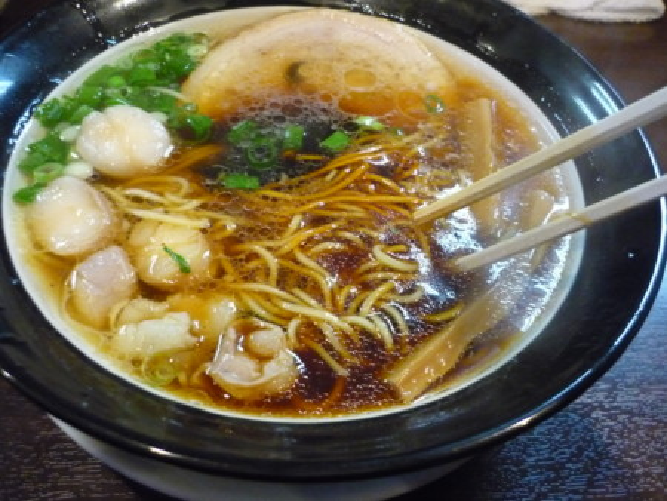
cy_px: 250
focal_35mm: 33
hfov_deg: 55.3
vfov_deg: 43.0
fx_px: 636
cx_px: 334
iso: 800
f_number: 2.8
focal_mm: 5.5
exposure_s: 1/50
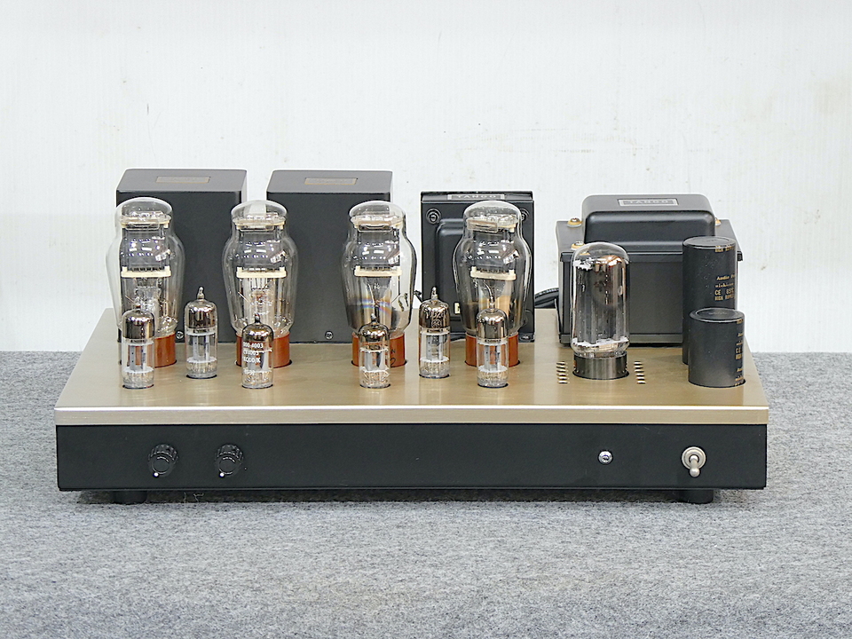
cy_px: 320
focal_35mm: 124
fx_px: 3052
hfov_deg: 15.9
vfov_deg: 12.0
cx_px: 426
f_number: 5.2
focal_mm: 22.3
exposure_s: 1/8
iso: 200
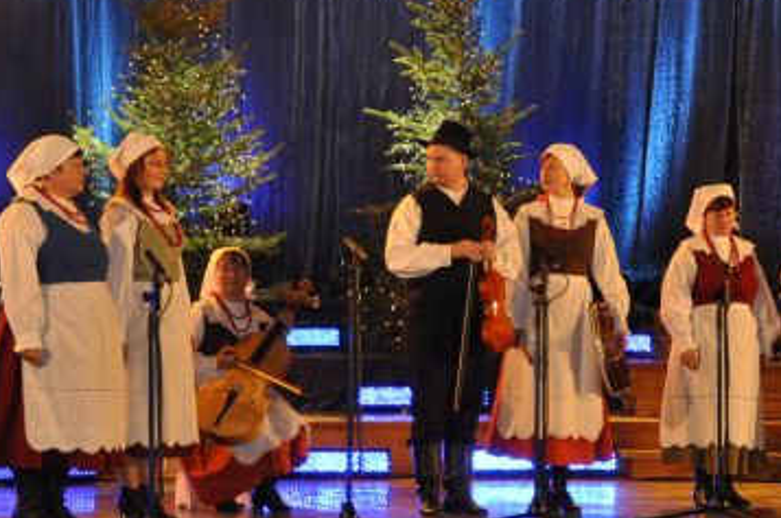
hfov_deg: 16.9
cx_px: 462
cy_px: 292
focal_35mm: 121
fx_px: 2619
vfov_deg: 11.3
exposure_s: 1/60
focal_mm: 45
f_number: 4.8
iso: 640
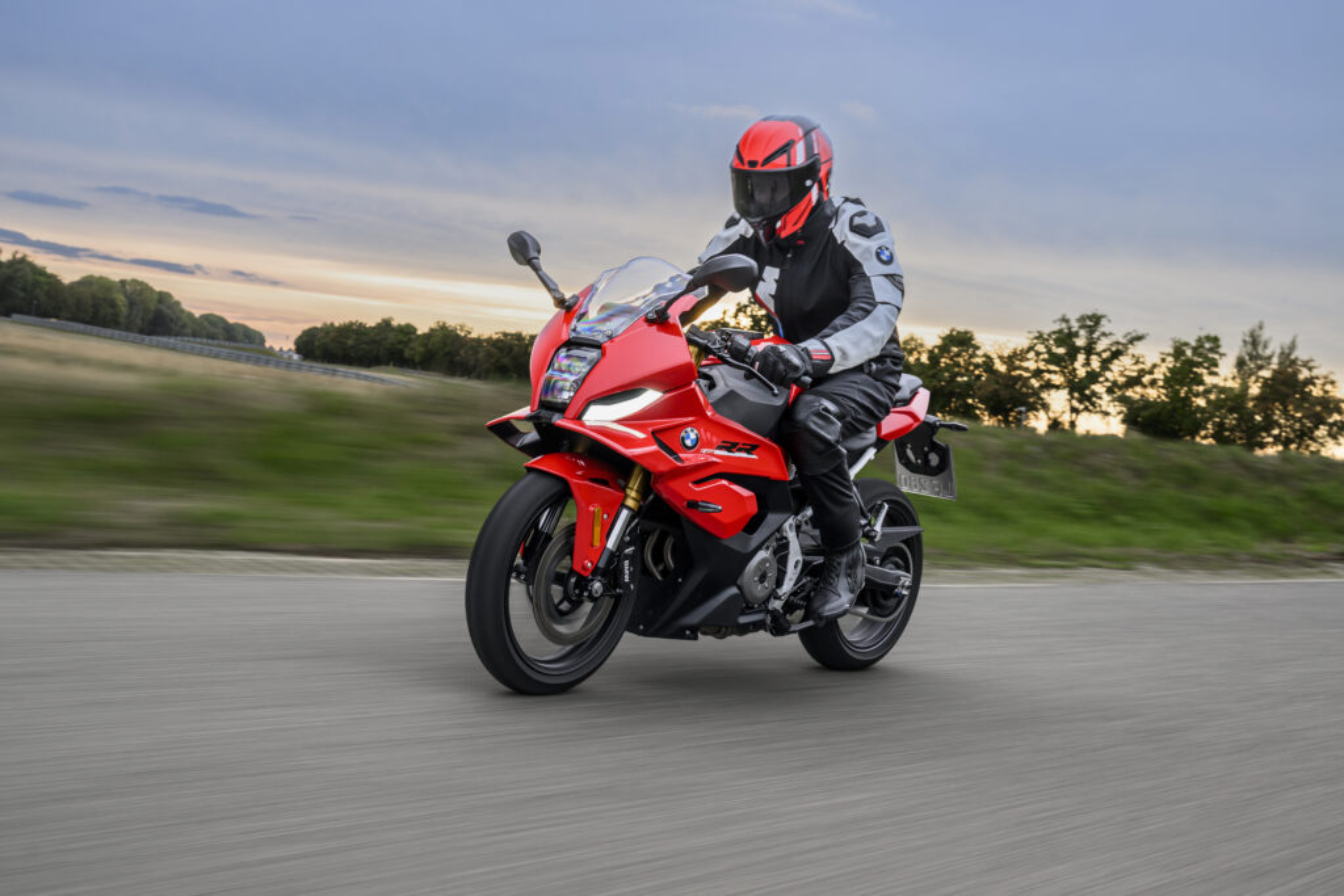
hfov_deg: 44.5
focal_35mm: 44
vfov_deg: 30.5
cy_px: 448
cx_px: 672
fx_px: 1643
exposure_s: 1/25
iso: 200
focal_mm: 44
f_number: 7.1
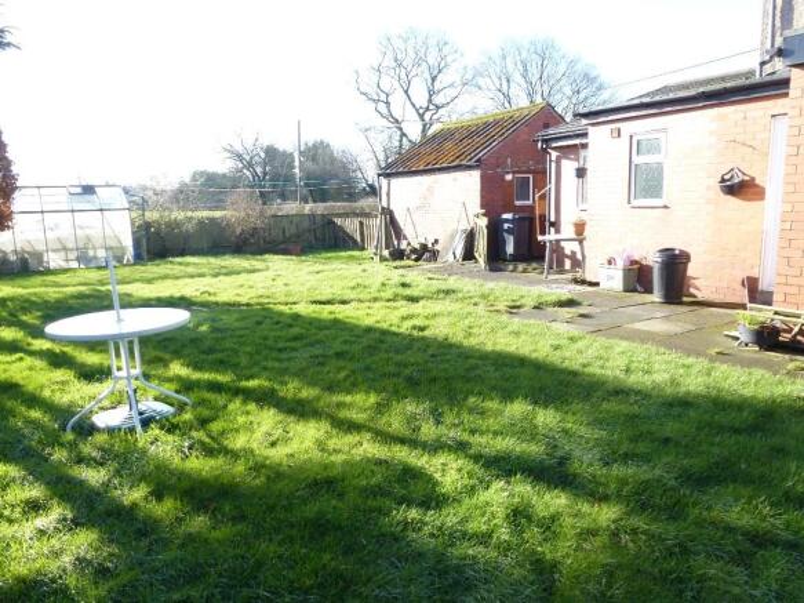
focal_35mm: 24
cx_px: 402
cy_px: 302
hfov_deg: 71.6
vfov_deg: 56.8
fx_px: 557
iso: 100
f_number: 3.5
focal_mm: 4.3
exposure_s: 1/125
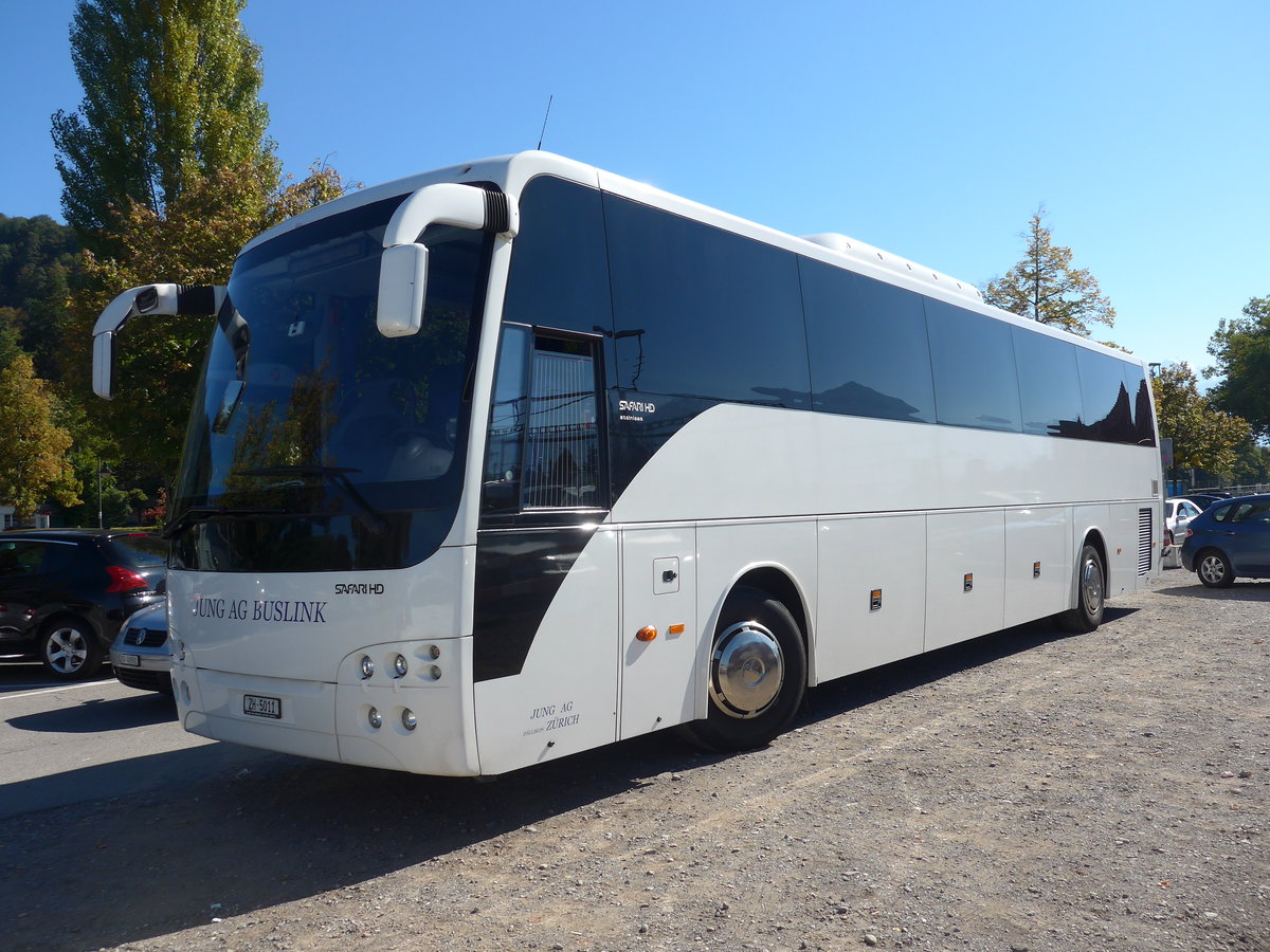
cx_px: 635
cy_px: 476
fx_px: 1064
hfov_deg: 61.7
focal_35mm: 29
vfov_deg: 48.2
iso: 80
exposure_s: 1/1300
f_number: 2.8
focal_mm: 6
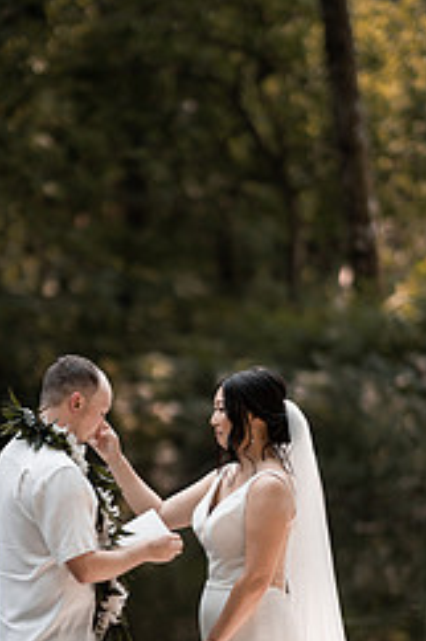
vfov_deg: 13.0
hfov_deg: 8.7
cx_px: 193
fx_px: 2808
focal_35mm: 158
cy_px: 479
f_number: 1.4
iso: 100
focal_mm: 85
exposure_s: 1/1600
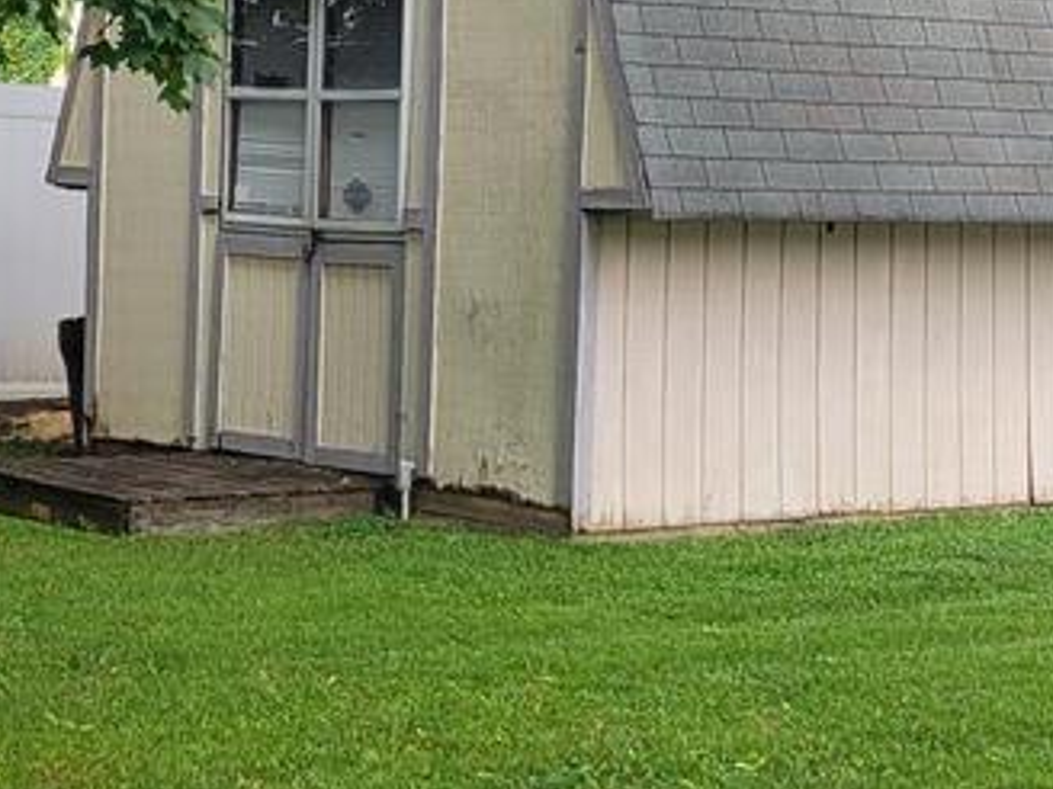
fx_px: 3468
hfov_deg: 17.3
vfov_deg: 12.9
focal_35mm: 114
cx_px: 523
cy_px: 71
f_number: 1.8
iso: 40
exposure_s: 1/750
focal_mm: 5.4
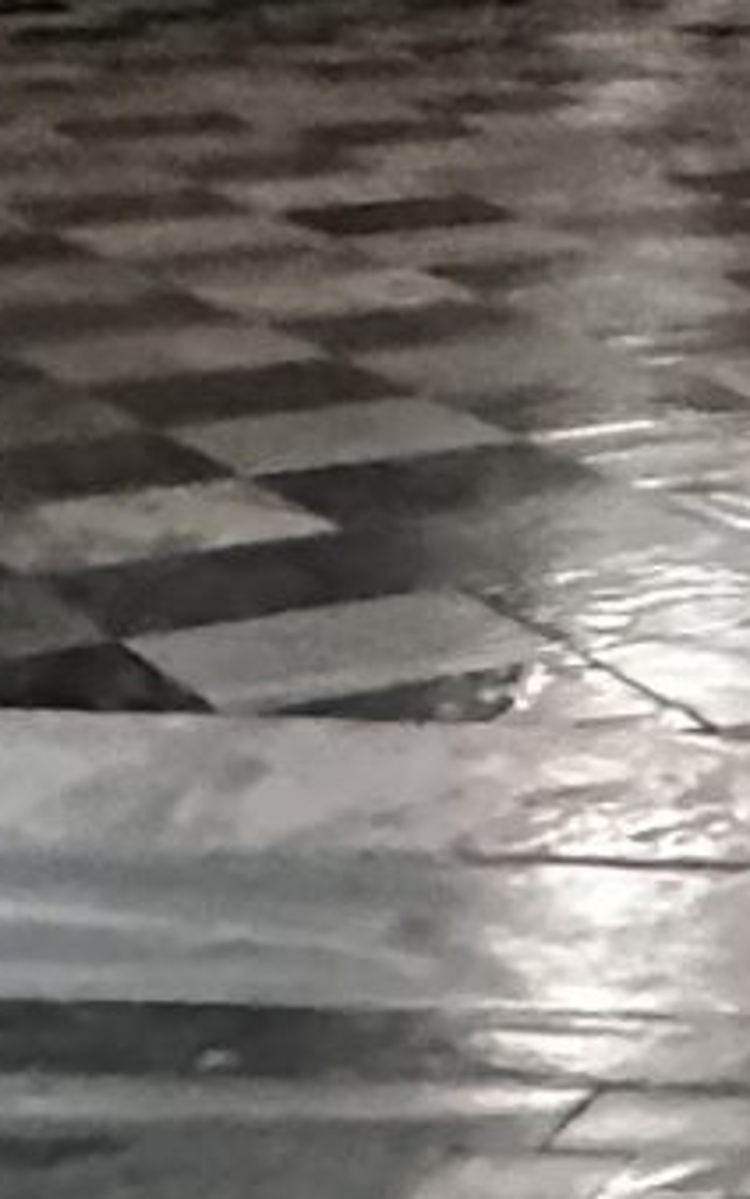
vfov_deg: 14.9
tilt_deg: +14.7
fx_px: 3661
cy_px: -1249
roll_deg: -1.9
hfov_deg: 9.4
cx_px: 2211
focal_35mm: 112
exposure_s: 1/50
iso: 1000
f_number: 2.2
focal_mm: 2.22
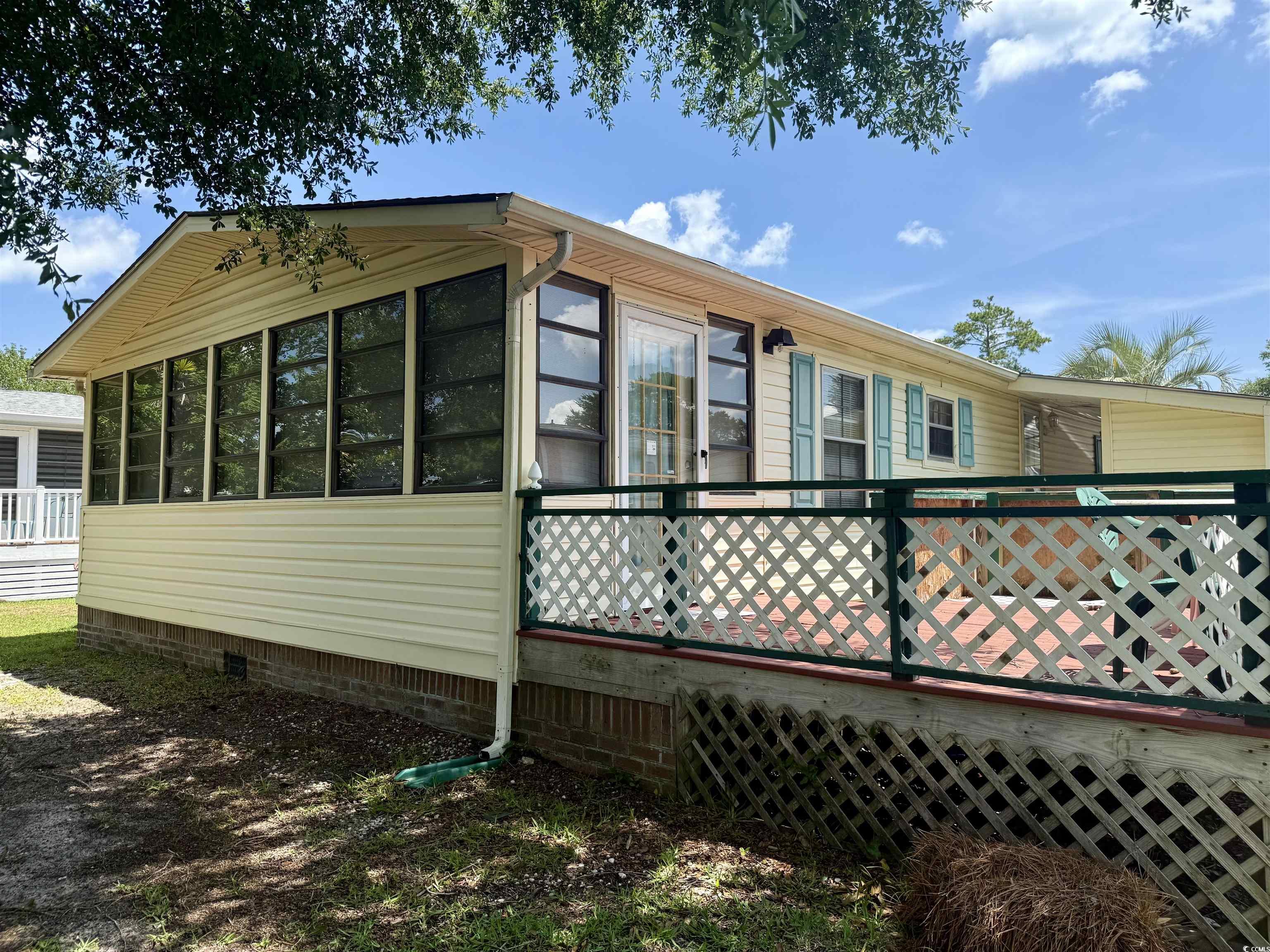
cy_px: 476
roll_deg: -0.6
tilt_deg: +2.2
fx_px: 881
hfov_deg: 71.6
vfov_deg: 56.8
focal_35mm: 24
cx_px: 635
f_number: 1.78
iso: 80
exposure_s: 1/2370
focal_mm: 6.76
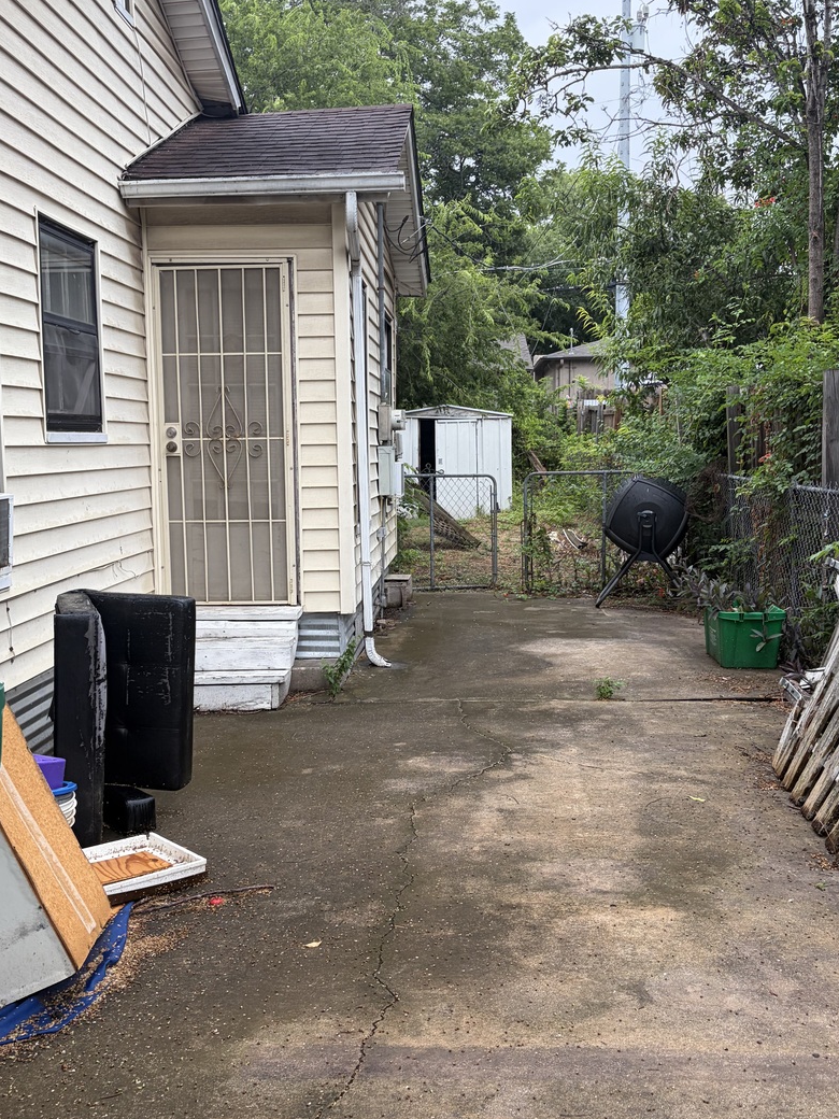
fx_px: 1163
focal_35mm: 36
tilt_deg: -5.3
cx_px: 389
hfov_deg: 39.6
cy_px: 566
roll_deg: +0.3
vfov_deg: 51.4
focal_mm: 5.96
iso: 80
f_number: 1.6
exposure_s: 1/176
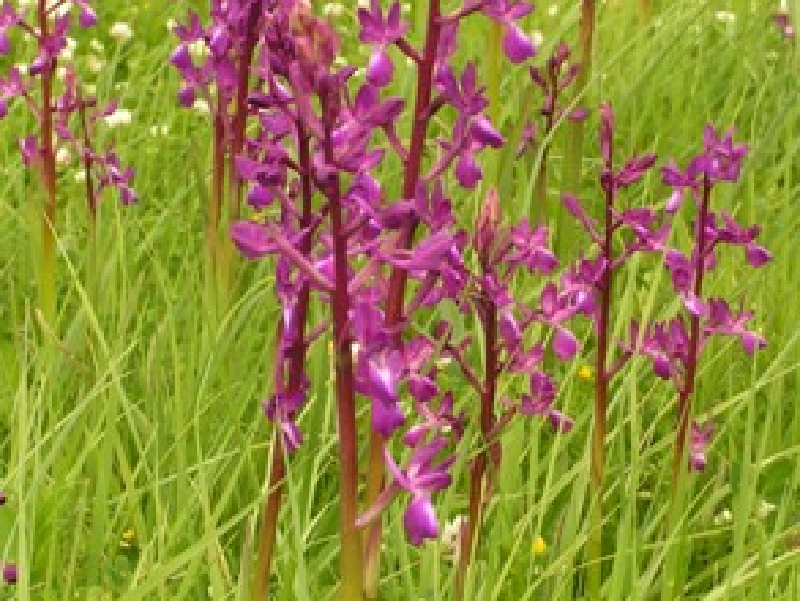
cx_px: 606
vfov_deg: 9.6
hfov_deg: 12.7
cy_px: 194
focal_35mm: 155
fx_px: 3584
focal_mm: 13.4
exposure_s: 1/160
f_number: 4.5
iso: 50
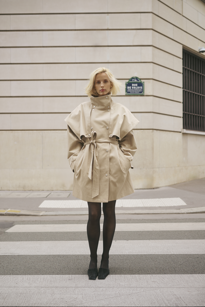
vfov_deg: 54.4
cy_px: 154
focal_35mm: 35
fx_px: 299
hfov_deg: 37.9
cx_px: 102
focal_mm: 35
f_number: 2.8
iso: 400
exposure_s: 1/250
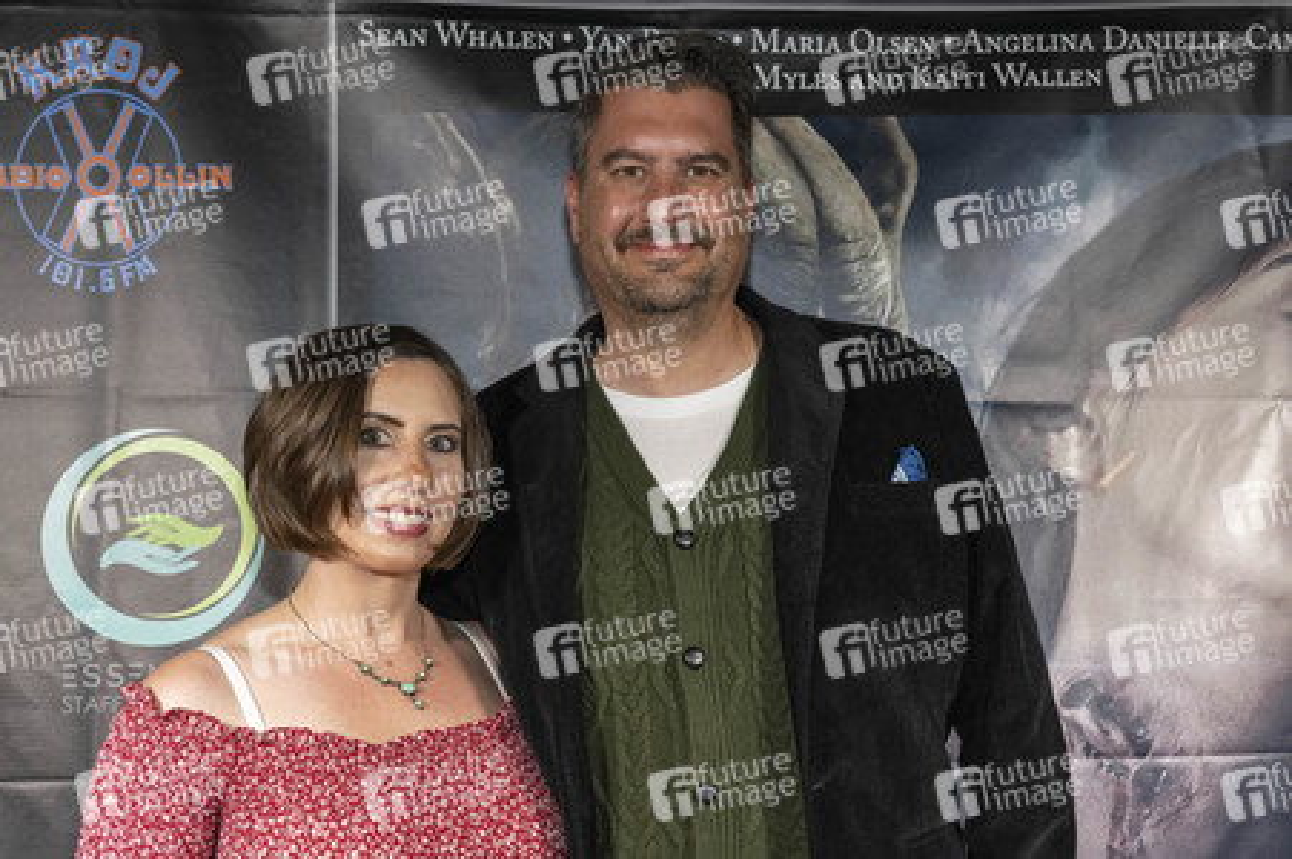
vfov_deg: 29.8
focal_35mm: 45
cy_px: 430
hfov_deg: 43.6
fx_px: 1614
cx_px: 646
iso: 800
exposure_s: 1/200
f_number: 5.6
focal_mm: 45
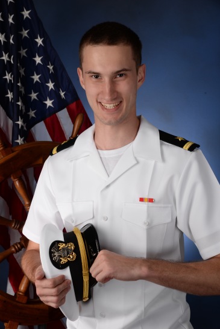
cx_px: 110
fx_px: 714
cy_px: 164
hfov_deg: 17.5
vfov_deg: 26.0
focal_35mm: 78
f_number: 11
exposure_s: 1/200
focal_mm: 78
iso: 200
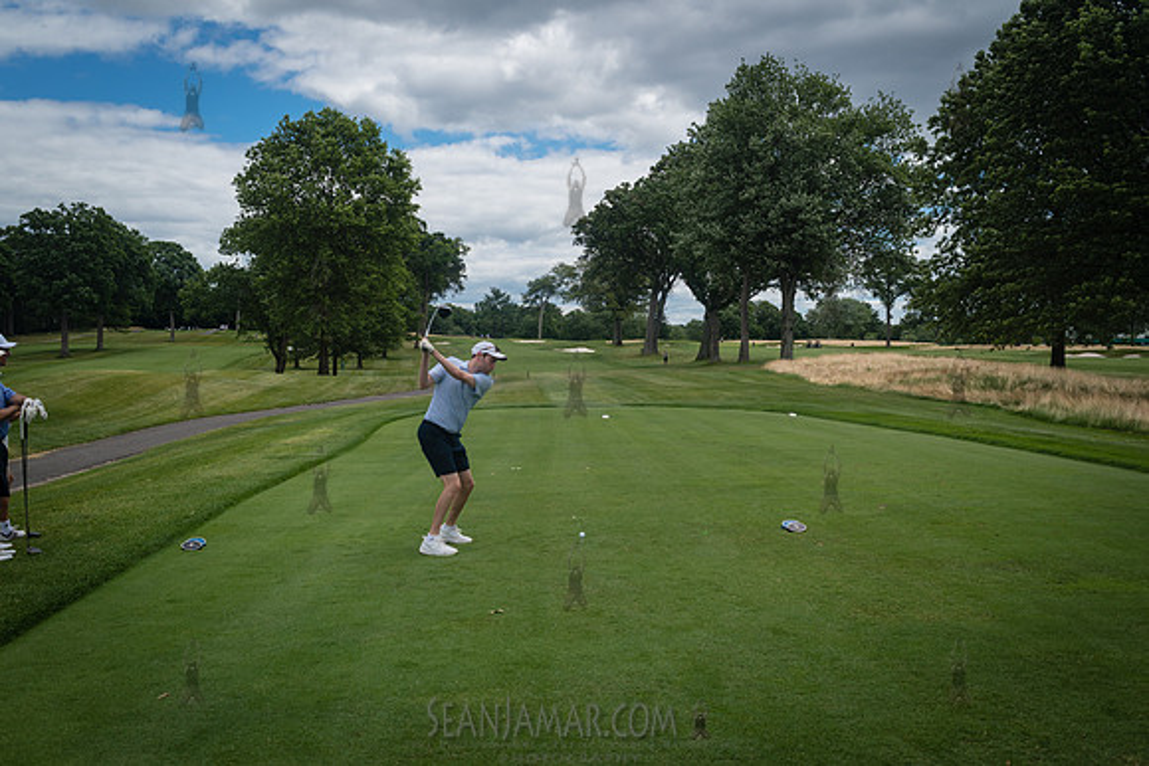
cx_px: 574
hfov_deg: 54.4
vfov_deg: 37.9
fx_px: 1117
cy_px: 383
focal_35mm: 35
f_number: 5.6
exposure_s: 1/1000
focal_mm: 35
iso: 200
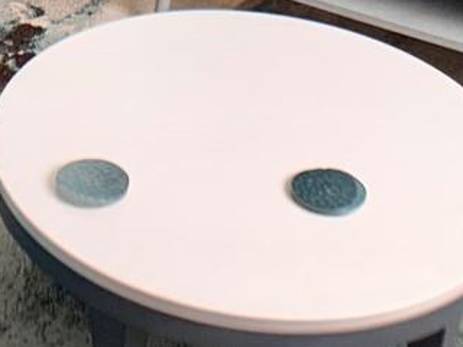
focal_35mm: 130
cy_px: -385
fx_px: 1739
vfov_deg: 10.4
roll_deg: +0.2
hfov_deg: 14.8
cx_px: -30
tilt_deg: -10.8
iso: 64
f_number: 1.8
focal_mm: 4.25
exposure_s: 1/121
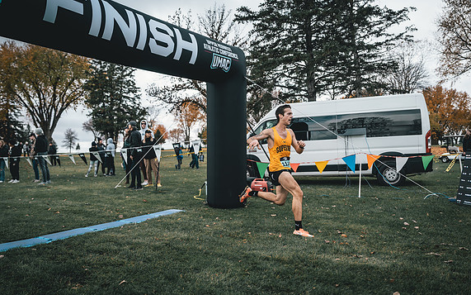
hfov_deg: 64.6
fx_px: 372
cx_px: 238
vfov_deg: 43.2
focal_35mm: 29
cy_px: 147
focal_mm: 28
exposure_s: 1/3200
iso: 200
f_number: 2
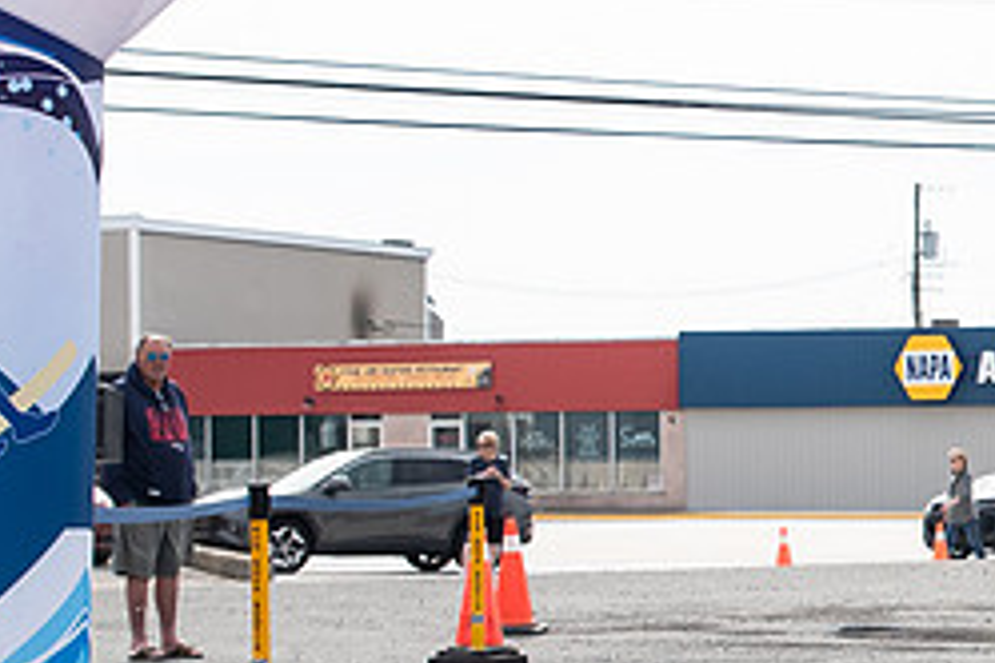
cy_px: 394
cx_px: 1381
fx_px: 3869
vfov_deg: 9.8
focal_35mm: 140
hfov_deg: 13.9
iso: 800
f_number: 4
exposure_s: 1/3200
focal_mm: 35
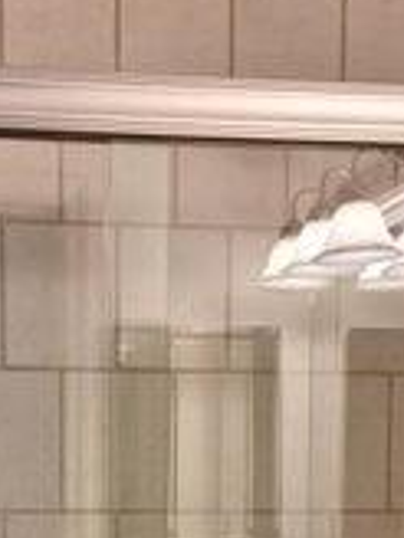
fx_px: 1401
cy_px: 607
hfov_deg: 16.4
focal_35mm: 90
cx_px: 141
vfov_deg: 20.6
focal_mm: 5.54
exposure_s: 1/40
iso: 125
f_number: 1.8
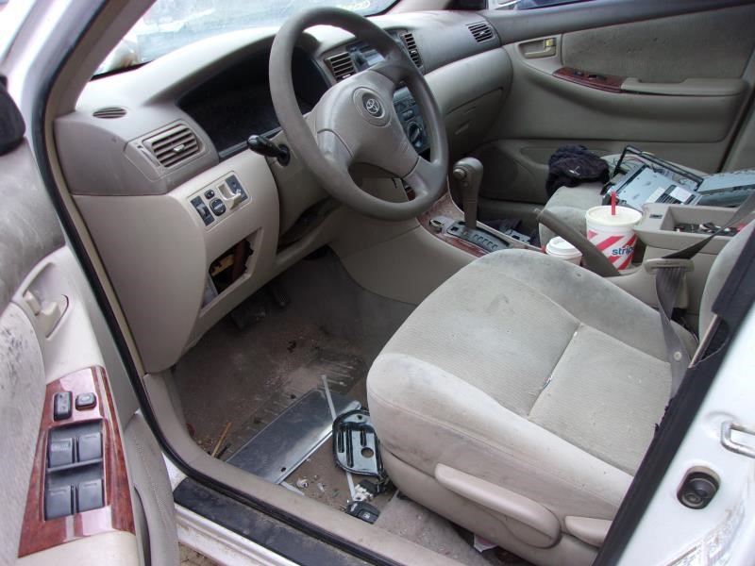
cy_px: 283
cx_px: 378
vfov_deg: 51.4
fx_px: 589
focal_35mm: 27
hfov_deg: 65.3
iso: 80
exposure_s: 1/110
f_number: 3
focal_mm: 4.9
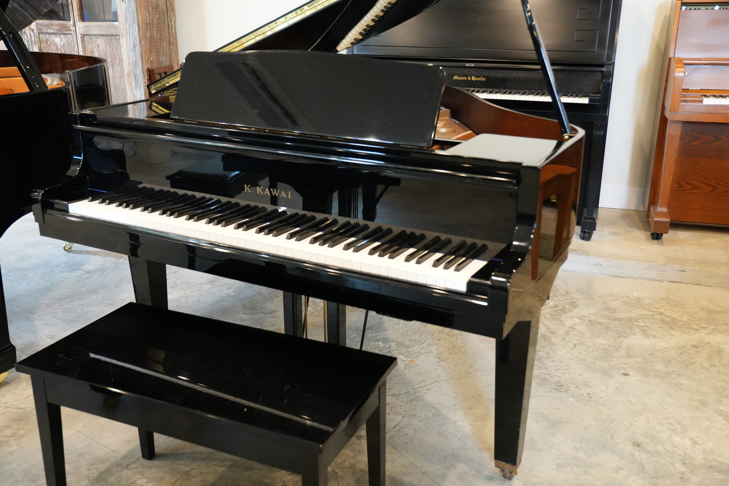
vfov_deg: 36.9
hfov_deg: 53.1
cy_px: 243
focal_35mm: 36
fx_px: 729
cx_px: 364
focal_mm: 24
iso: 4000
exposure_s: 1/160
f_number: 2.8
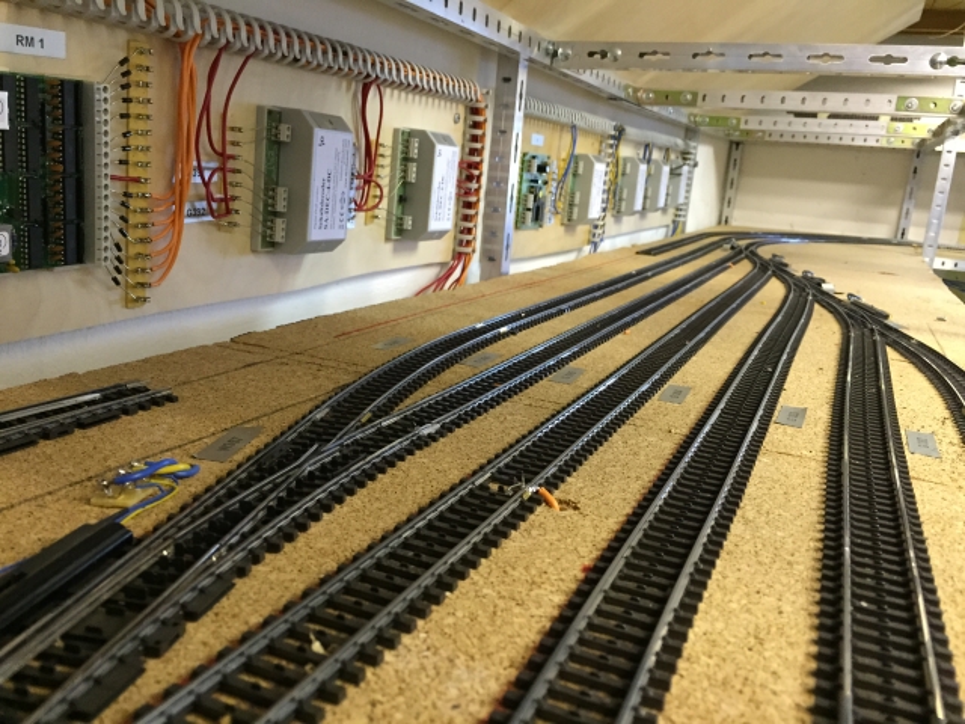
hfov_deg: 61.7
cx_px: 482
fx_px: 808
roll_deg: -4.4
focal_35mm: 29
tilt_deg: -12.5
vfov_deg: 48.2
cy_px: 362
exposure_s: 1/33
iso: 320
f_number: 2.2
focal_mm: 4.15
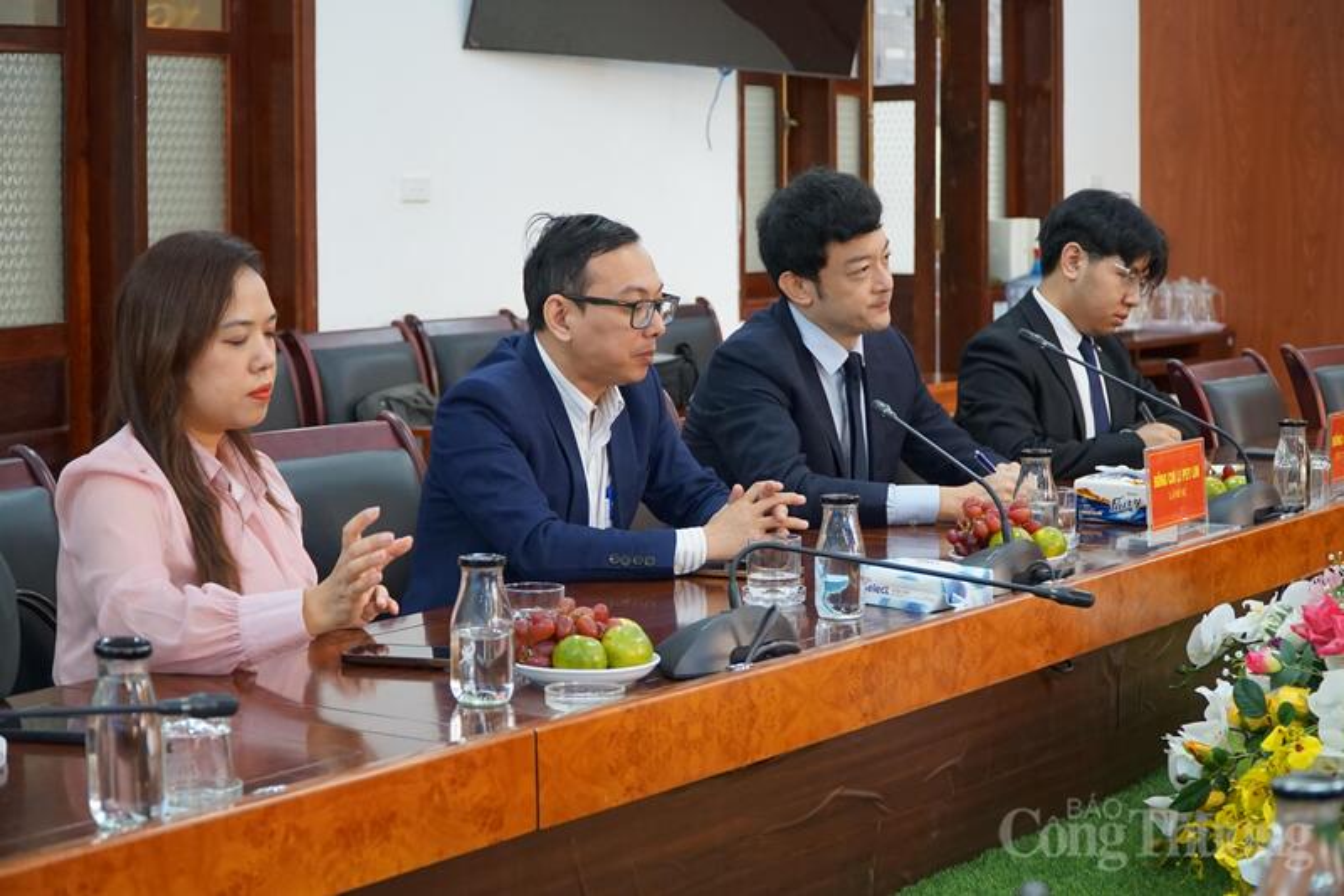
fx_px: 2351
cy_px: 448
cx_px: 672
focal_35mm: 63
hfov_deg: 31.9
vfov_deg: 21.6
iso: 1250
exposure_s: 1/160
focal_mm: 42
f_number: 4
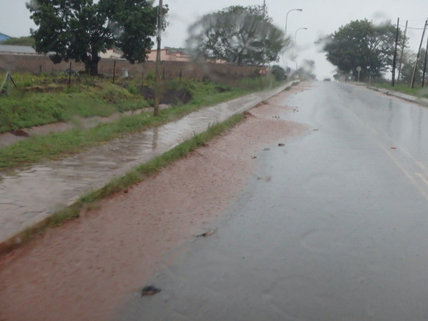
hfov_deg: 34.3
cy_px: 160
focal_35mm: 56
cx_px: 214
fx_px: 692
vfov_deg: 26.1
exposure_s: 1/200
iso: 800
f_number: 5.1
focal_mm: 10
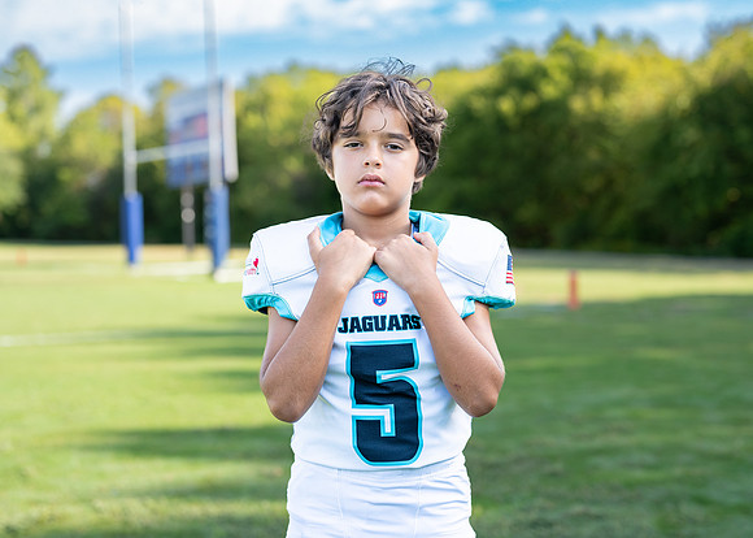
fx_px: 1244
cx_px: 387
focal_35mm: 58
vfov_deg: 24.4
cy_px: 257
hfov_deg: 33.7
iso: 100
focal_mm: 50
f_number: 2.2
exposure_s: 1/640
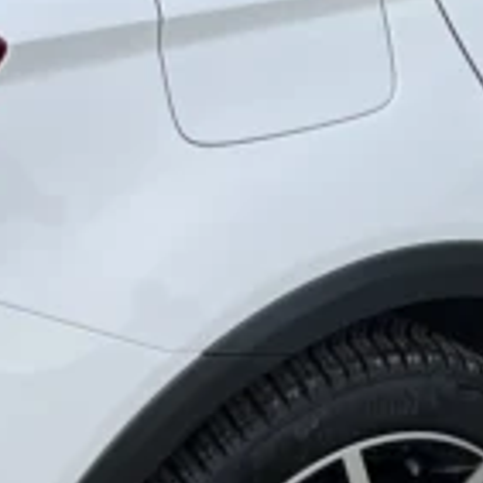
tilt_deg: -22.2
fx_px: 2052
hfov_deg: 13.4
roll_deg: -0.5
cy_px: 127
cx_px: 391
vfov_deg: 13.4
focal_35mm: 130
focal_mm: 5.1
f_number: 1.6
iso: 50
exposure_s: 1/1458
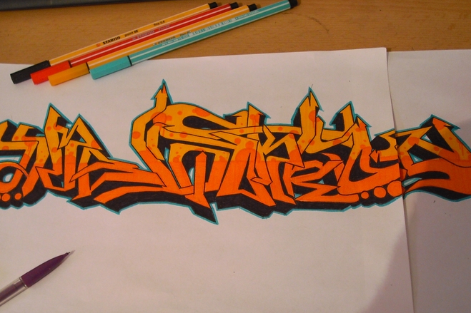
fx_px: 628
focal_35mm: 48
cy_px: 173
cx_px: 232
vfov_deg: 28.0
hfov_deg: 41.1
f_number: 2.8
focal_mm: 6.2
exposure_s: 1/5
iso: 200
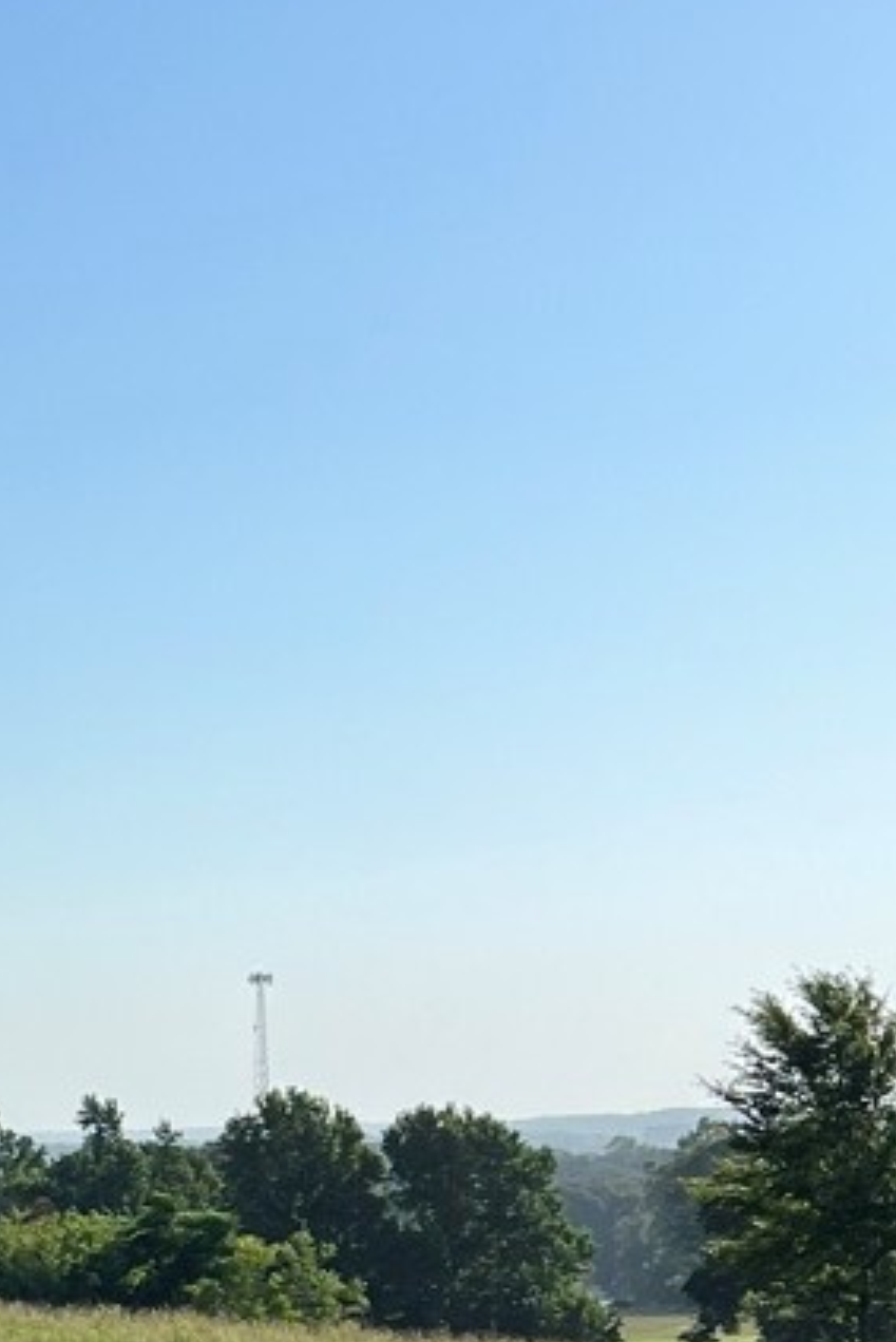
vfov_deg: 20.1
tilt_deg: -2.5
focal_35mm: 98
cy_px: 1377
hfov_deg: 12.6
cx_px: -776
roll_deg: +1.7
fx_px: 3655
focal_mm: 5.7
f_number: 1.5
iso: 50
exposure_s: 1/7463
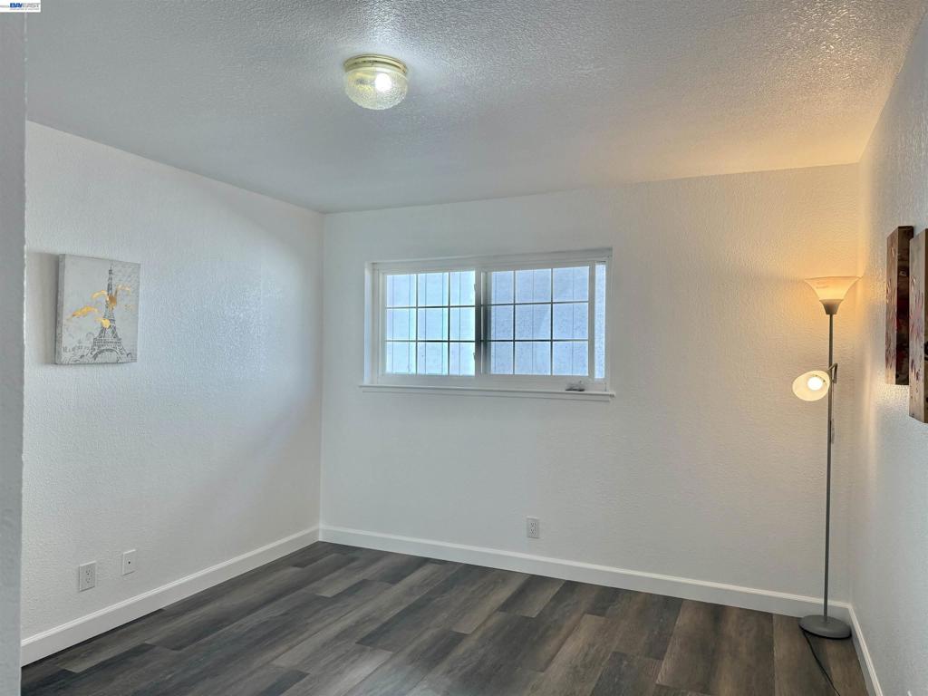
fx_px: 643
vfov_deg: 56.8
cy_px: 348
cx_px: 464
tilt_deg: -0.3
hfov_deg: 71.6
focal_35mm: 24
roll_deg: -0.8
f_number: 1.78
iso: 100
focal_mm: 6.76
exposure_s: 1/358
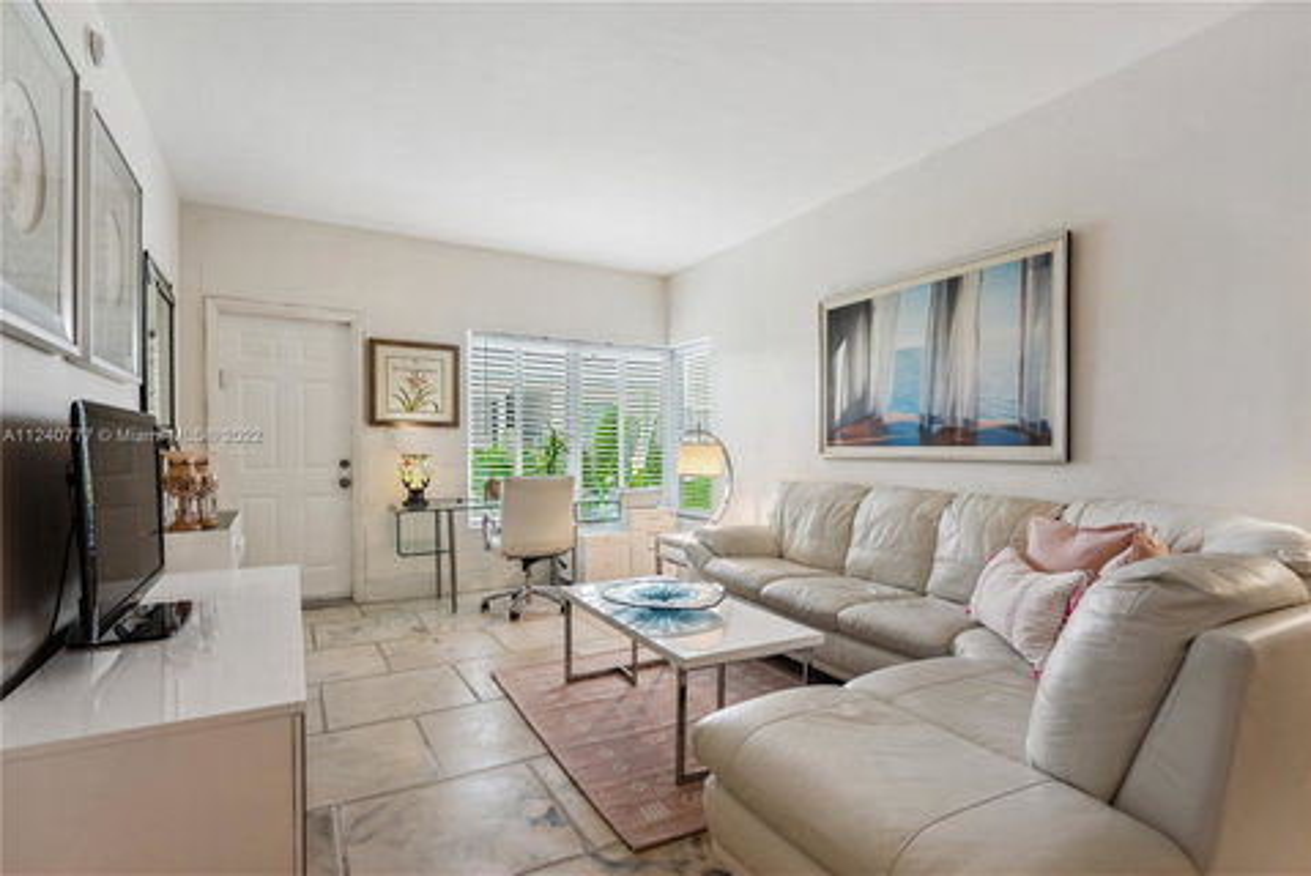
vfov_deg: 70.5
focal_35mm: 17
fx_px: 619
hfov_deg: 93.2
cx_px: 656
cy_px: 438
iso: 250
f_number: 8
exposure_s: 1/20
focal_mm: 17
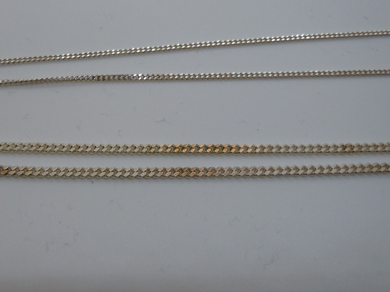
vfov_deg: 30.8
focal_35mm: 47
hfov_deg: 39.8
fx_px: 530
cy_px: 123
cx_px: 124
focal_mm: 5.4
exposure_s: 1/125
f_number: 3.5
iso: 160
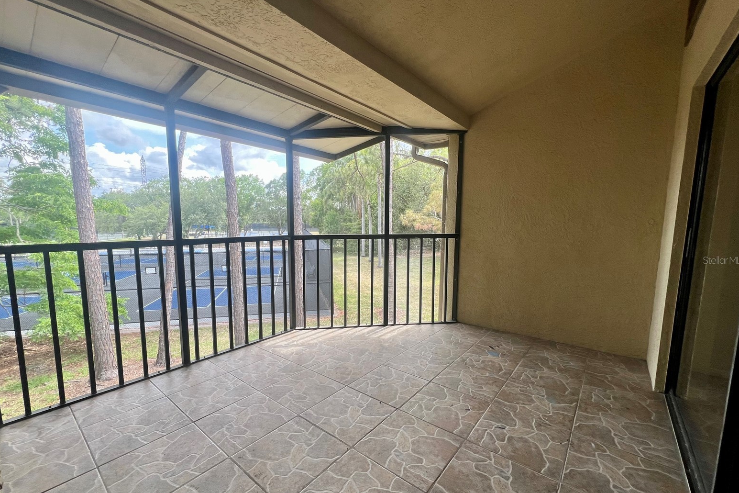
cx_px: 365
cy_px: 260
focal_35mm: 14
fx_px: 287
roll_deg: -0.8
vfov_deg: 81.1
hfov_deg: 104.3
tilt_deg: -7.3
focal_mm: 1.57
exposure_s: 1/124
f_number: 1.8
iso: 32
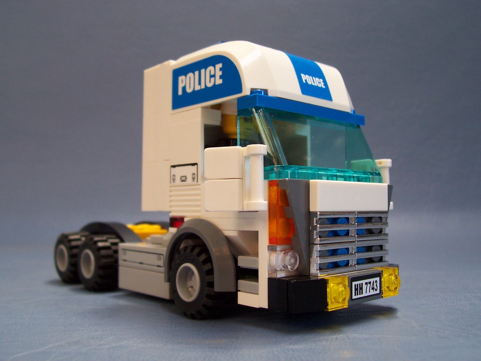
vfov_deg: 38.7
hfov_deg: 50.1
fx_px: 514
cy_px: 180
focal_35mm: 37
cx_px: 240
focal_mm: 5.6
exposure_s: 1/45
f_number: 2.8
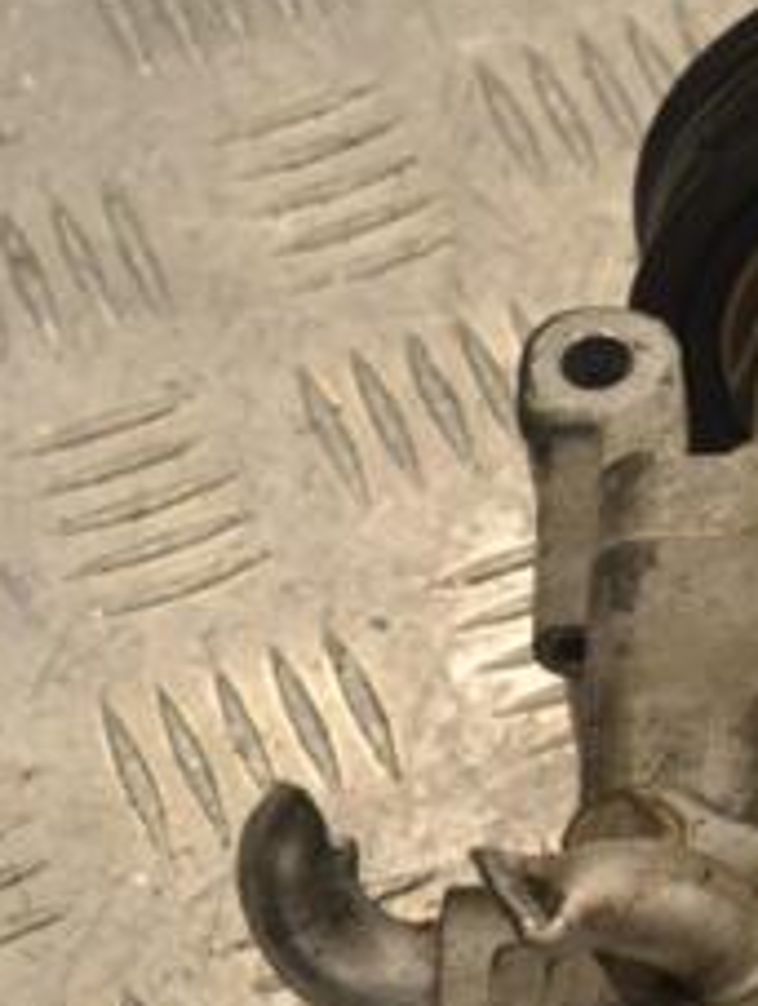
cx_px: 1006
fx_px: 5095
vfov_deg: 11.3
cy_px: 647
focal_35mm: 175
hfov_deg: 8.4
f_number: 11
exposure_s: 1/500
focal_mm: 46
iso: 3200
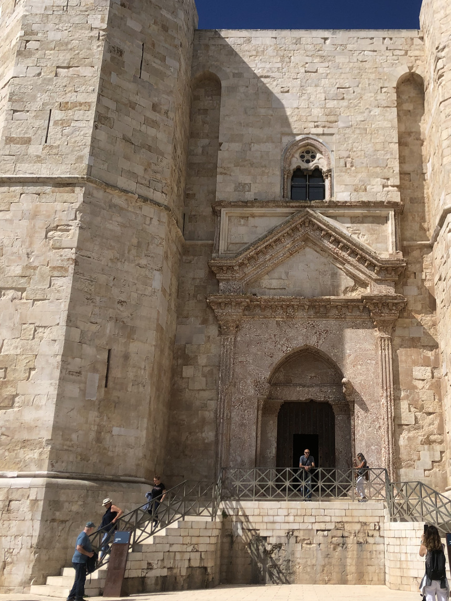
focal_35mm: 39
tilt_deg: +20.4
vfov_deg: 47.8
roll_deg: -0.1
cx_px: 307
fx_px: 677
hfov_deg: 36.4
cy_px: 289
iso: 25
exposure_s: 1/4878
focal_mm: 4
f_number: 1.8
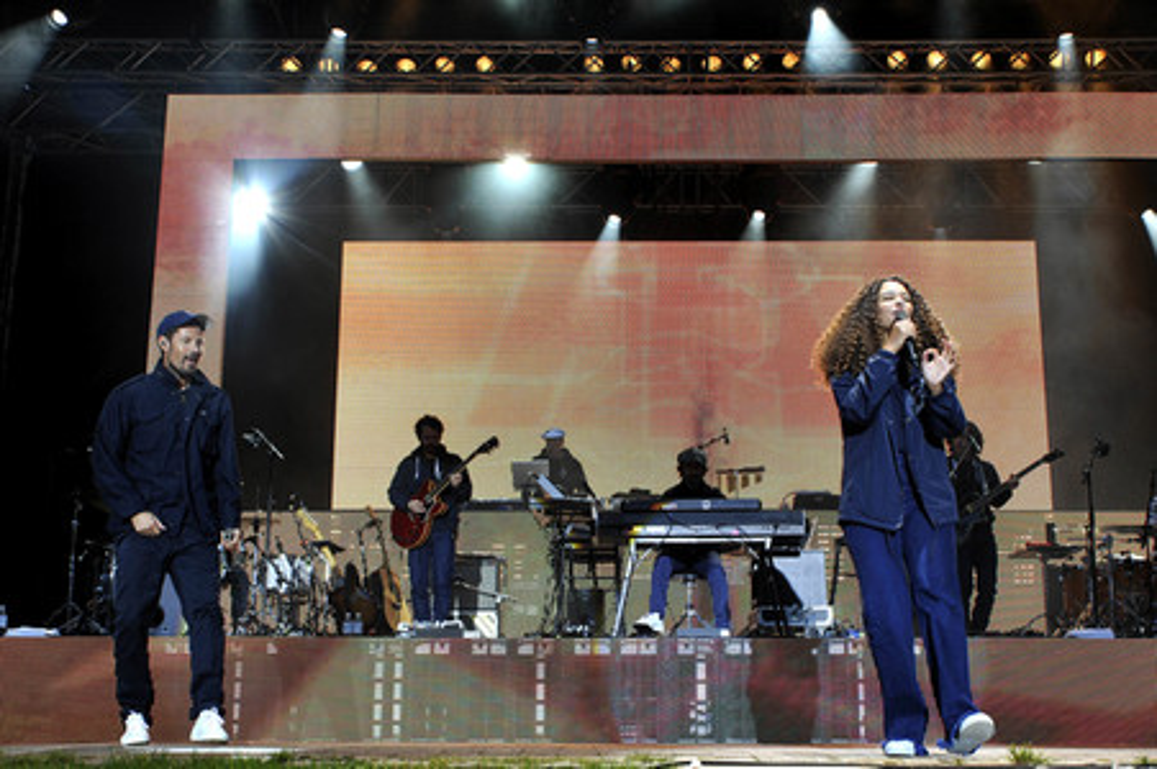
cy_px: 384
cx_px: 578
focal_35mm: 36
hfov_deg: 53.2
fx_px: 1156
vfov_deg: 36.8
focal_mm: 36
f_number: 6.3
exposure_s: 1/160
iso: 800
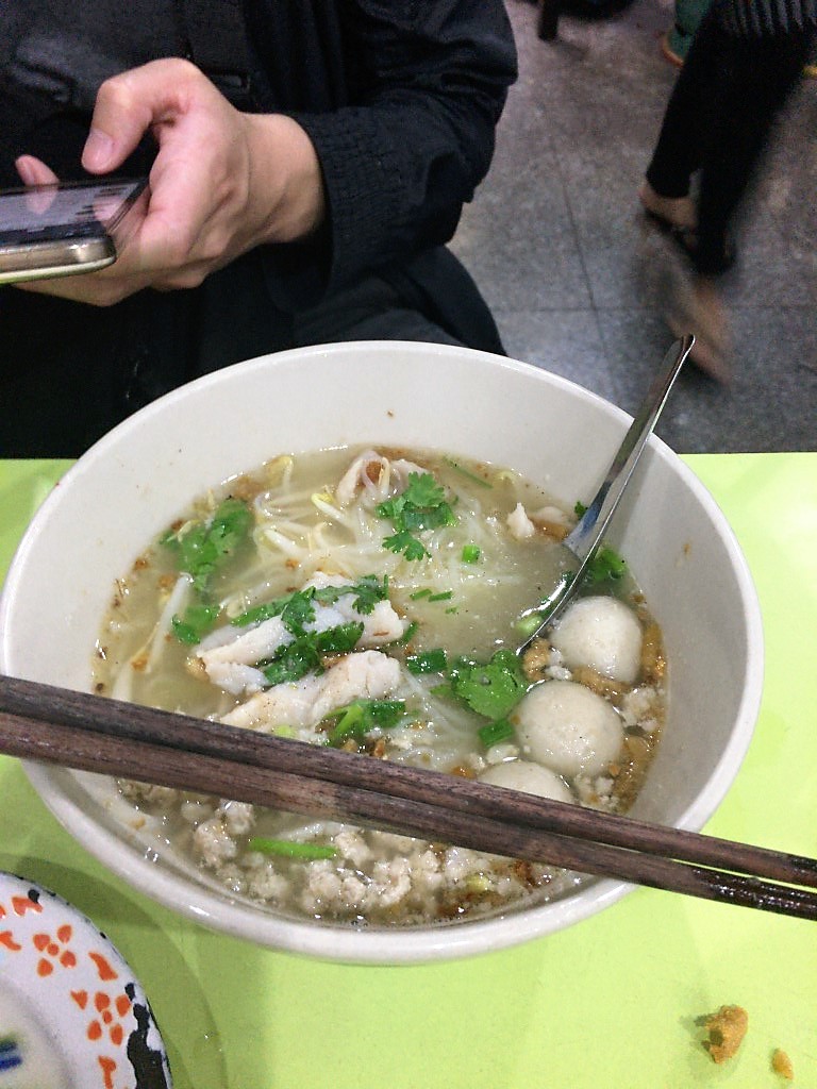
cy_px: 544
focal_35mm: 29
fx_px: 913
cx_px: 408
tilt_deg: -50.0
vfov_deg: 61.7
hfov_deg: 48.2
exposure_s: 1/30
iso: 250
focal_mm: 4.15
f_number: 2.2
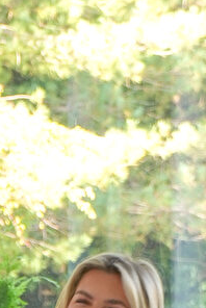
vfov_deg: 5.8
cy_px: 406
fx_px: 3005
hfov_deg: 3.9
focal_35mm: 351
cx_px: 12
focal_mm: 65
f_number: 5.6
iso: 320
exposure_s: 1/80
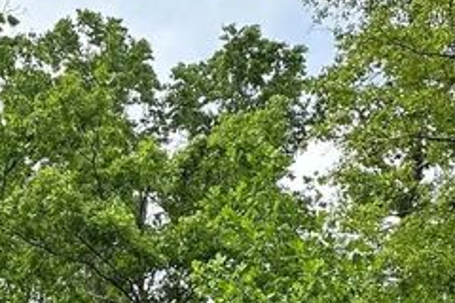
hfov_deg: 31.5
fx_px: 784
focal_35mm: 62
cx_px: 85
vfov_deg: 21.4
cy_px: 276
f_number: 2.2
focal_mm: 2.22
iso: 40
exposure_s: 1/629
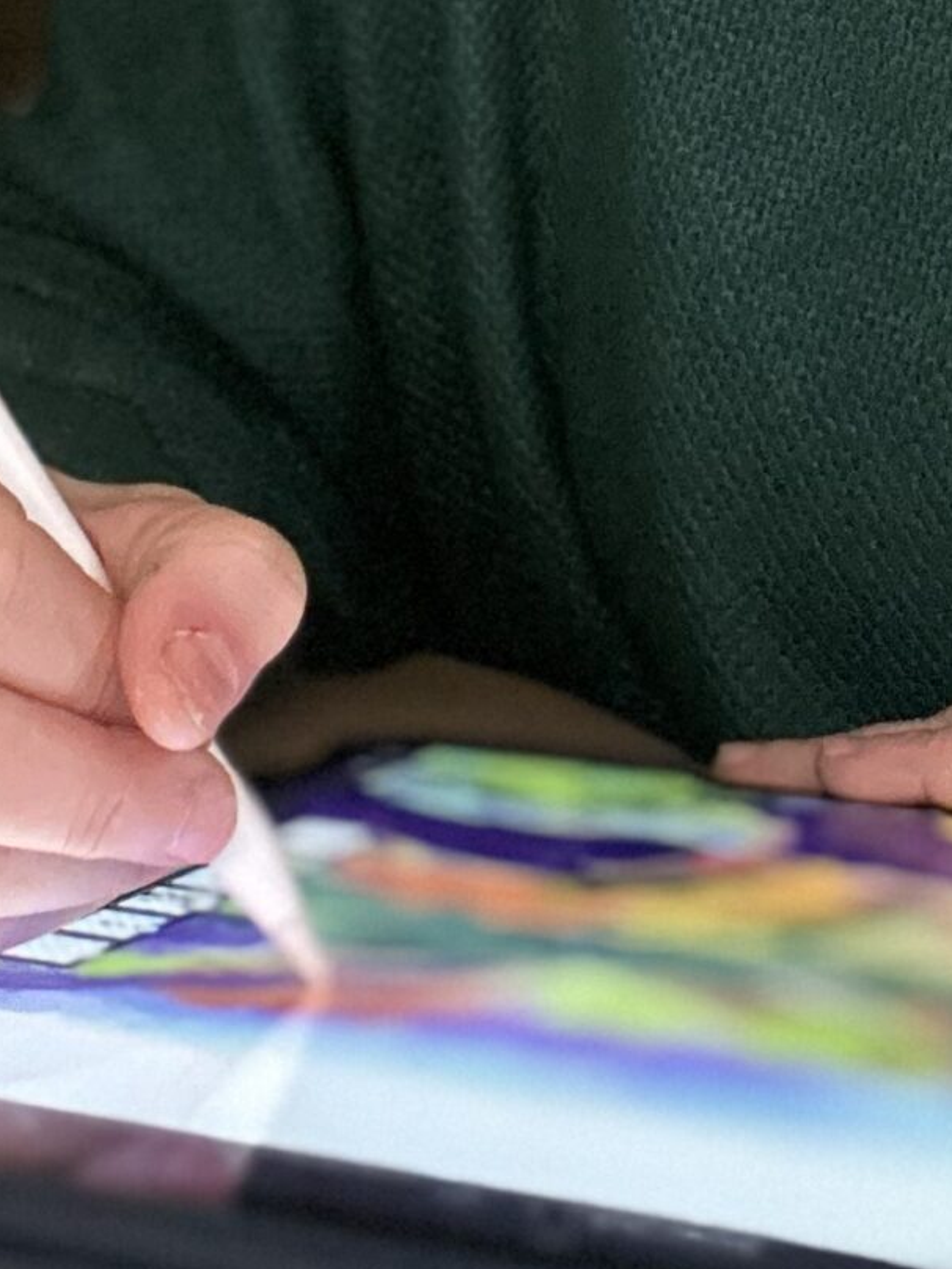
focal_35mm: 95
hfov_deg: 15.6
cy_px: -532
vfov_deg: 18.7
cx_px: 518
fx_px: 3484
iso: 500
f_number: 1.9
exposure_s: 1/30
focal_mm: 2.69
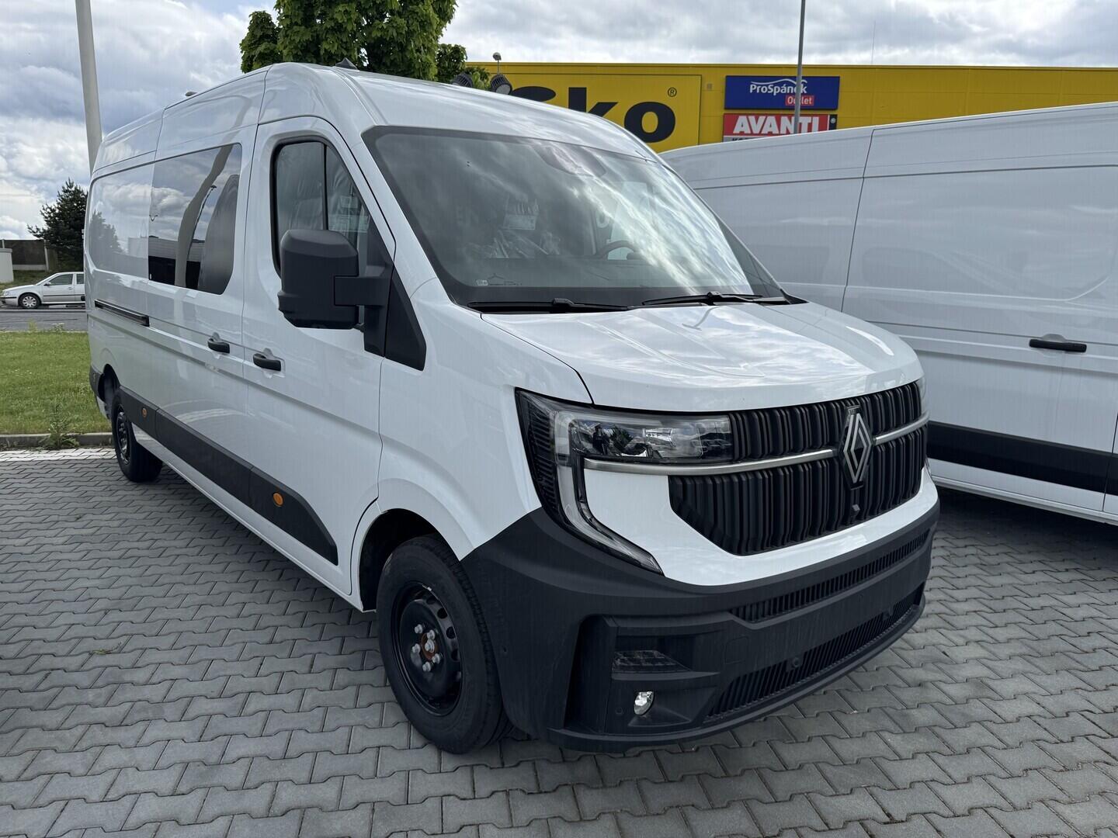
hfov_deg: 71.6
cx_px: 559
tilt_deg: -10.9
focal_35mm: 24
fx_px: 775
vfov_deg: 56.8
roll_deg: +0.0
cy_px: 419
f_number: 1.78
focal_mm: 6.76
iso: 80
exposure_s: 1/3096
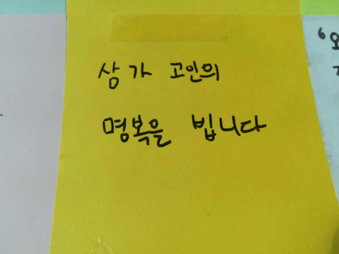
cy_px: 127
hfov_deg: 61.7
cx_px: 170
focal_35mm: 29
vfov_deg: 48.2
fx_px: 284
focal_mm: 4.15
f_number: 2.2
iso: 32
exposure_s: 1/253
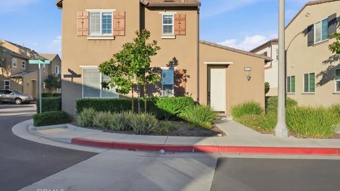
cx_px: 167
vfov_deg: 44.2
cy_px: 80
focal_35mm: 26
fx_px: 234
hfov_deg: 71.9
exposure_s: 1/2500
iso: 250
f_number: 8
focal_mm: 24
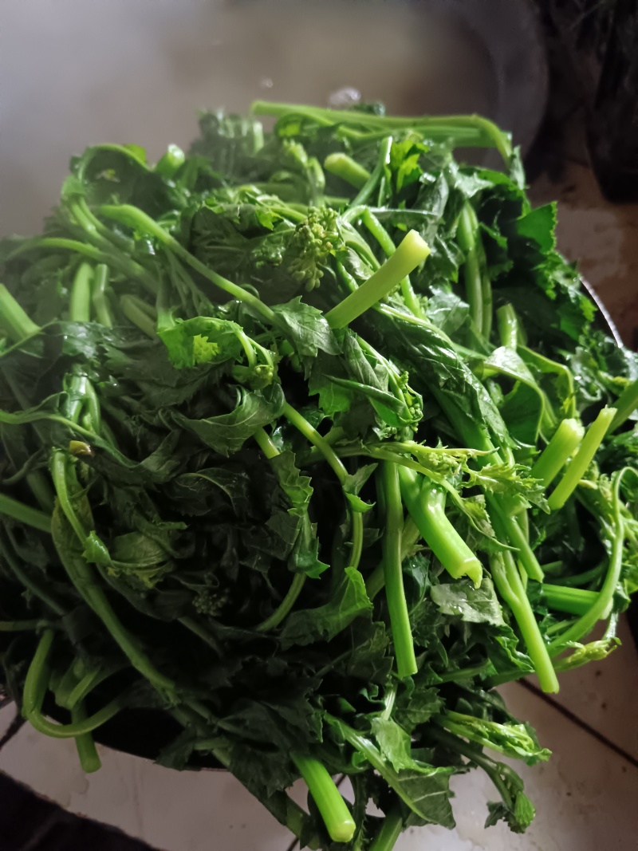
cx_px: 319
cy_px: 426
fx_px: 664
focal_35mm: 27
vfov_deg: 65.3
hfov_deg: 51.3
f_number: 1.9
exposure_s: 1/50
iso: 4501
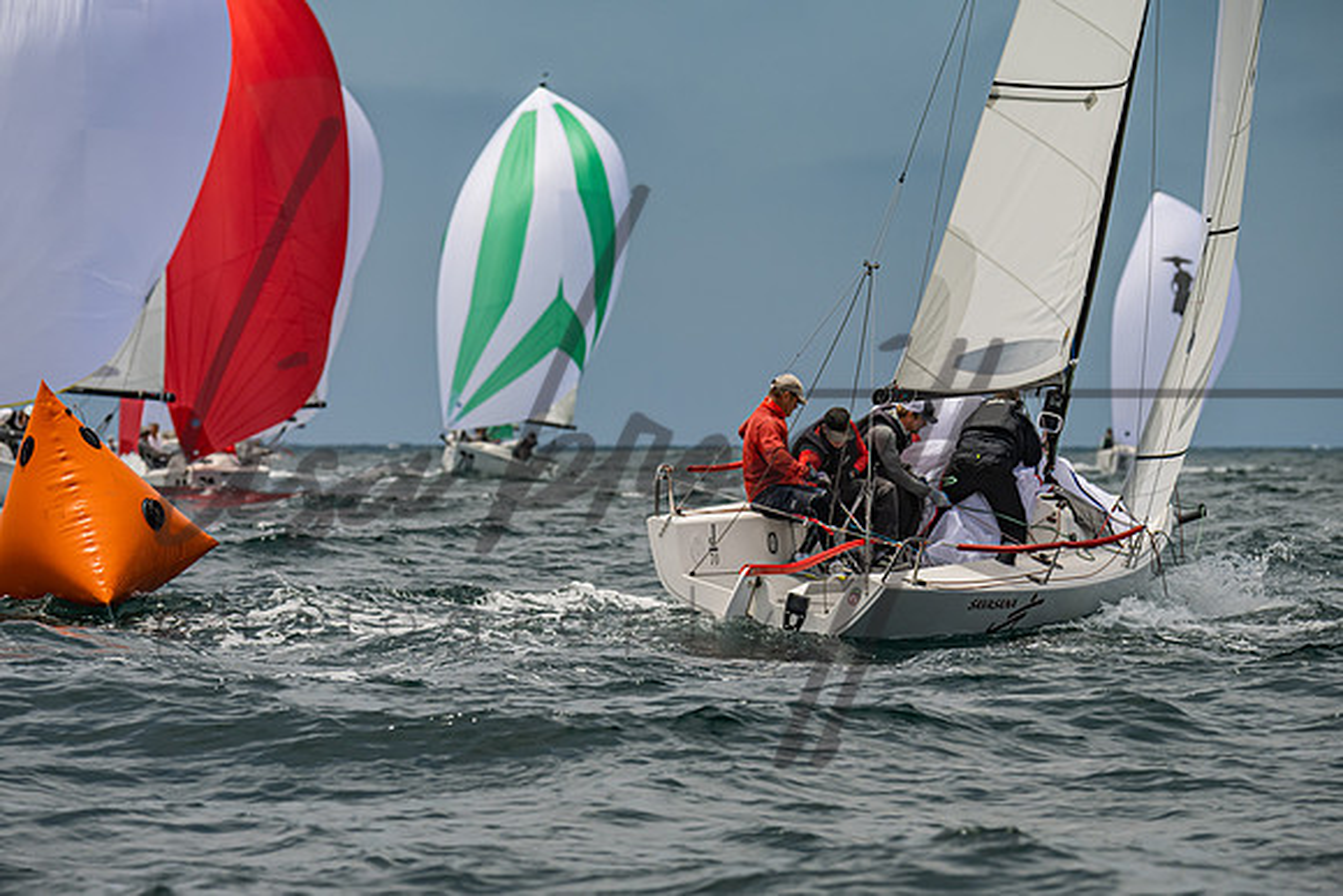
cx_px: 679
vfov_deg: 5.0
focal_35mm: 277
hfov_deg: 7.4
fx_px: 10333
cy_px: 517
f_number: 6.3
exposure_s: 1/3200
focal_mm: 240
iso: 400
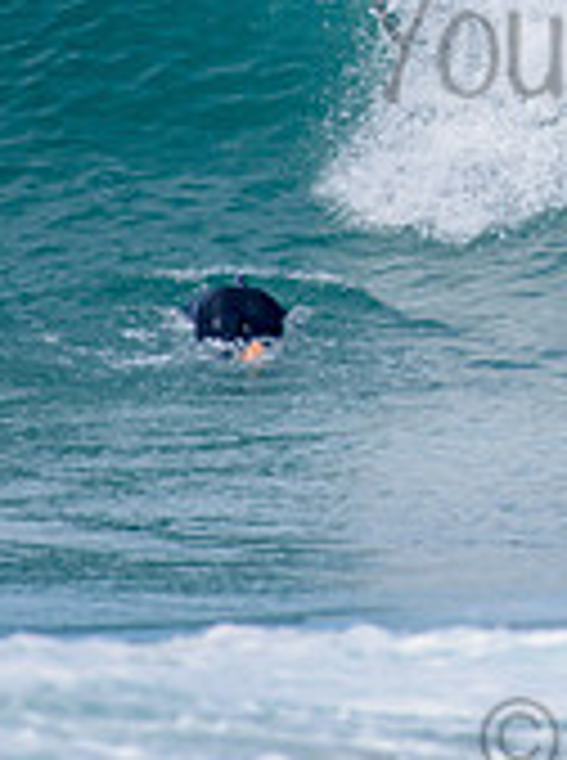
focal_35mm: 1654
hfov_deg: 0.9
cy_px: -7
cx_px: 828
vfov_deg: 1.2
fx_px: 36260
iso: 250
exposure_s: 1/2000
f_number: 5.6
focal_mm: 500
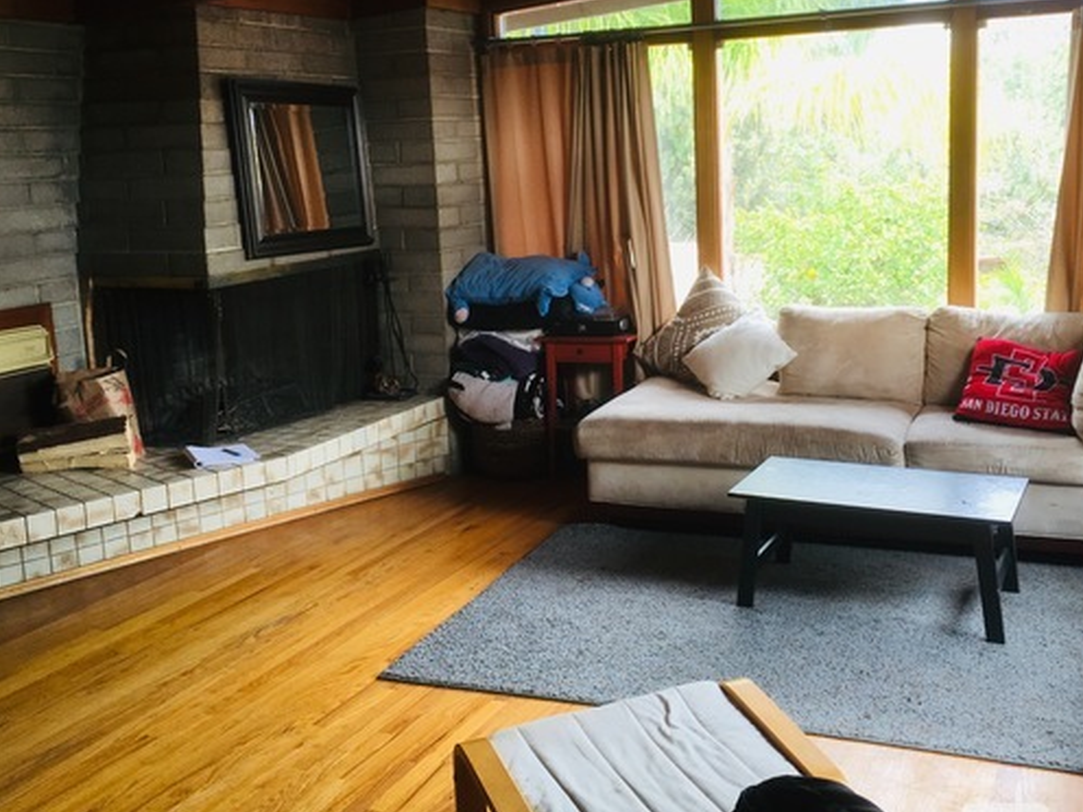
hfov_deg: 47.8
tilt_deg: -10.0
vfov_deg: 36.7
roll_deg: +2.2
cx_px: 586
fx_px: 1220
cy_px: 345
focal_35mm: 39
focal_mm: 4.15
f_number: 2.2
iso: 32
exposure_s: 1/40
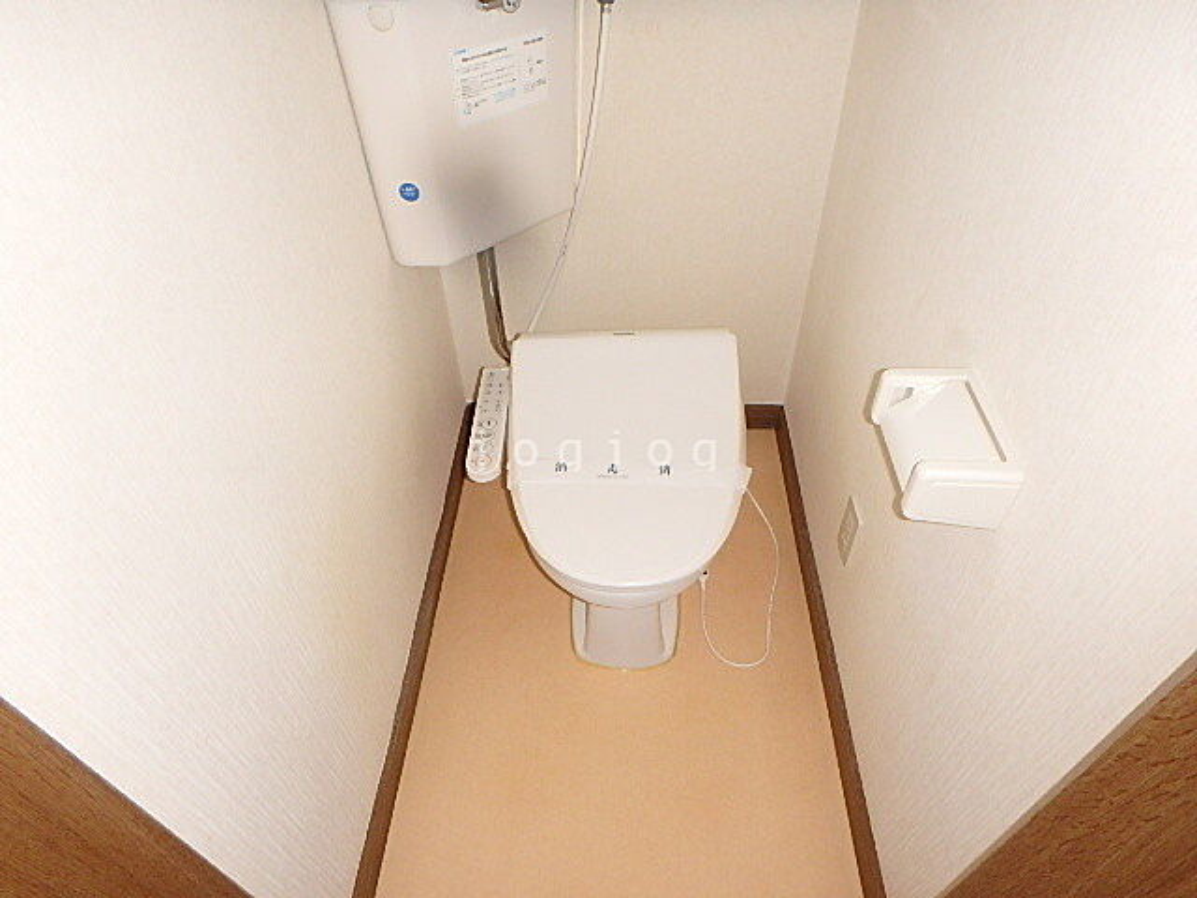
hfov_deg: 79.0
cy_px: 449
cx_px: 598
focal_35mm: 21
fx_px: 726
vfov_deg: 63.4
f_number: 3.5
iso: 400
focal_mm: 3.7
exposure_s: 1/30
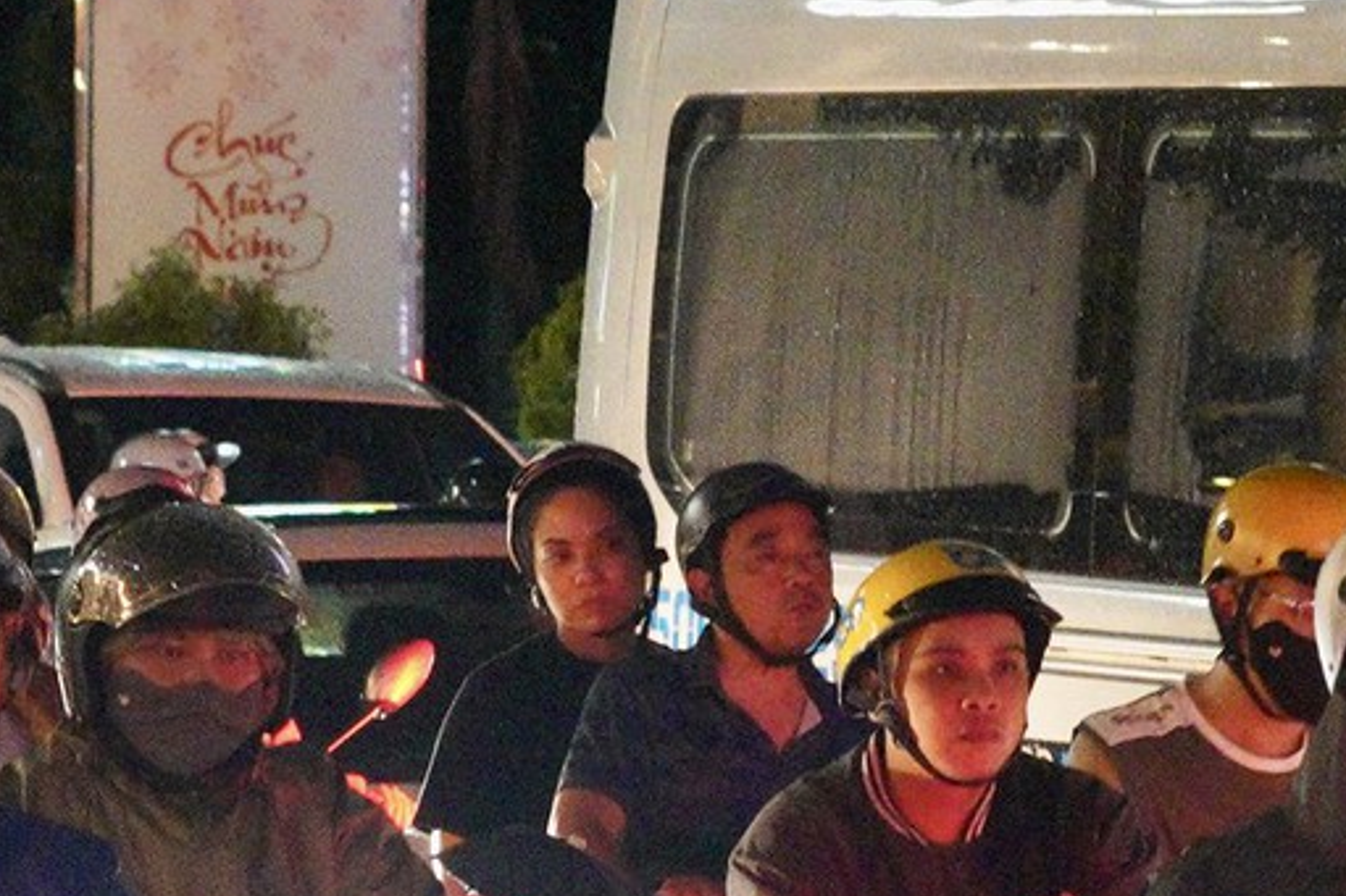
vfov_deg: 4.7
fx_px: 10951
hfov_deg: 7.0
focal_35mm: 293
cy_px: 749
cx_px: 773
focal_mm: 50
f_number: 4
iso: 6400
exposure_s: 1/80
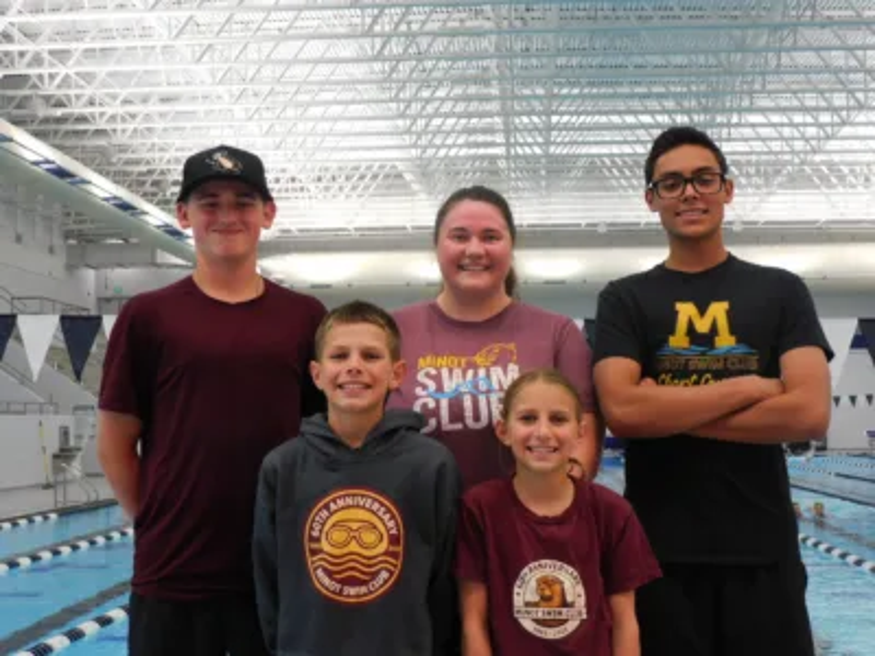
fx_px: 1390
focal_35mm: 55
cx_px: 438
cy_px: 328
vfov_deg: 26.6
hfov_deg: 34.9
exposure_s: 1/60
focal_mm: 9.9
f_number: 4
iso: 450
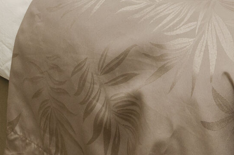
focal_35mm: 77
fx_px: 499
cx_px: 228
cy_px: -220
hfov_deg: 25.2
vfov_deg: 13.1
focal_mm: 10
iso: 250
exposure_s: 1/200
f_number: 8
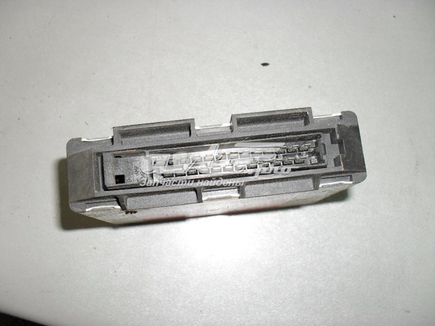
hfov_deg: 52.6
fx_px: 440
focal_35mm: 35
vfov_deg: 40.7
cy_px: 163
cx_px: 218
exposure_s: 1/45
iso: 200
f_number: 3.2
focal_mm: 6.3
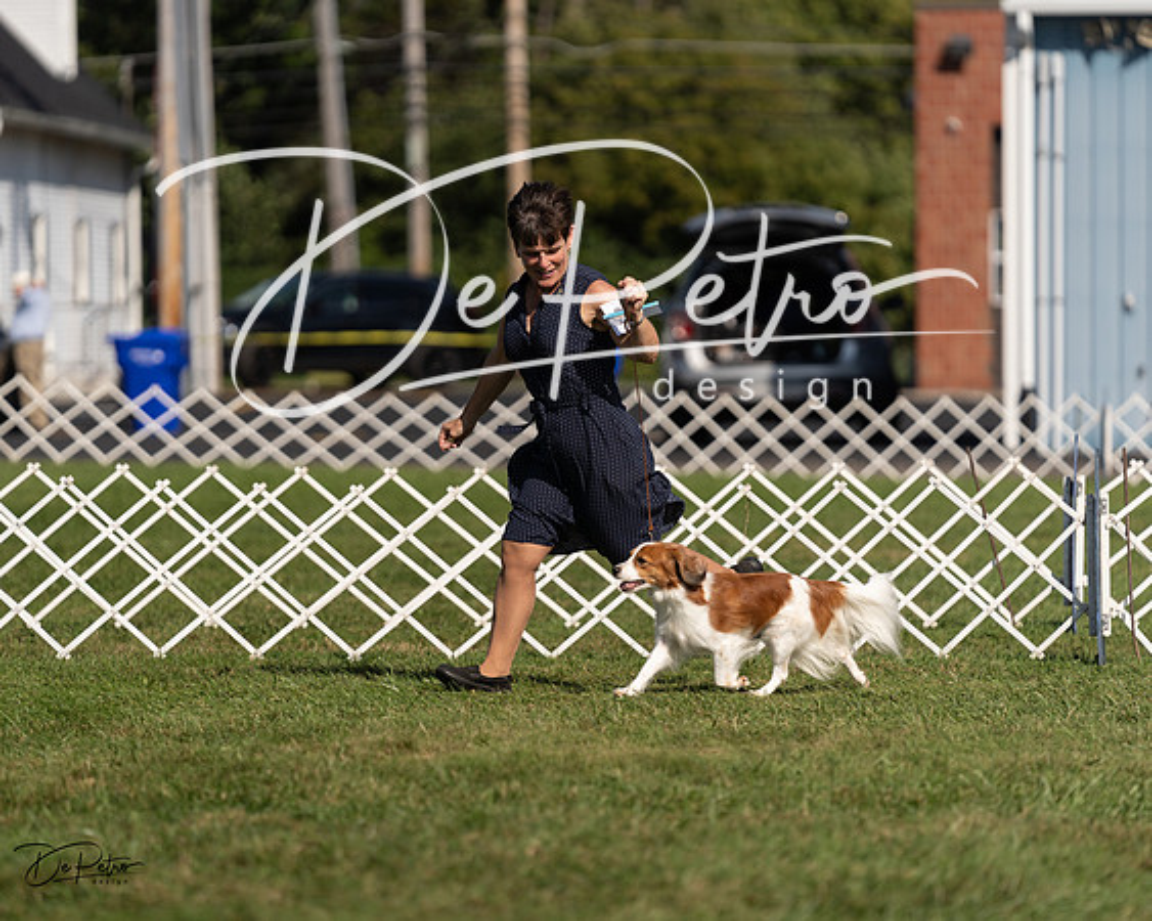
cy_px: 460
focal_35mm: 225
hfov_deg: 8.6
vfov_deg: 6.9
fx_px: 7677
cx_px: 576
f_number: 3.2
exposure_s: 1/2500
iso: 100
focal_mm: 200
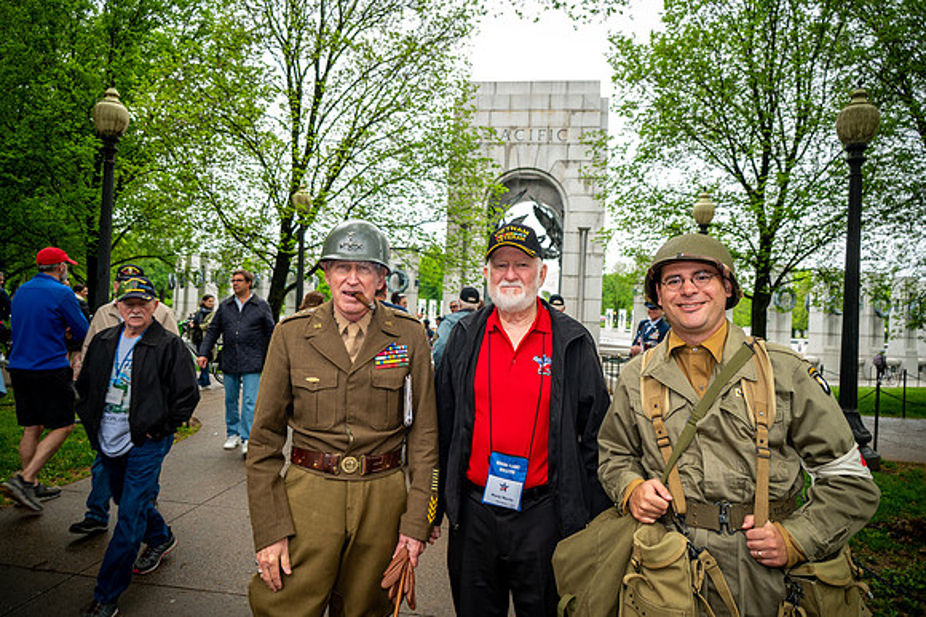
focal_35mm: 24
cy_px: 308
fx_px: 617
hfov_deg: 73.8
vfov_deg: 53.1
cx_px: 463
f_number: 4
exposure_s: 1/60
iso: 100
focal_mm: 24
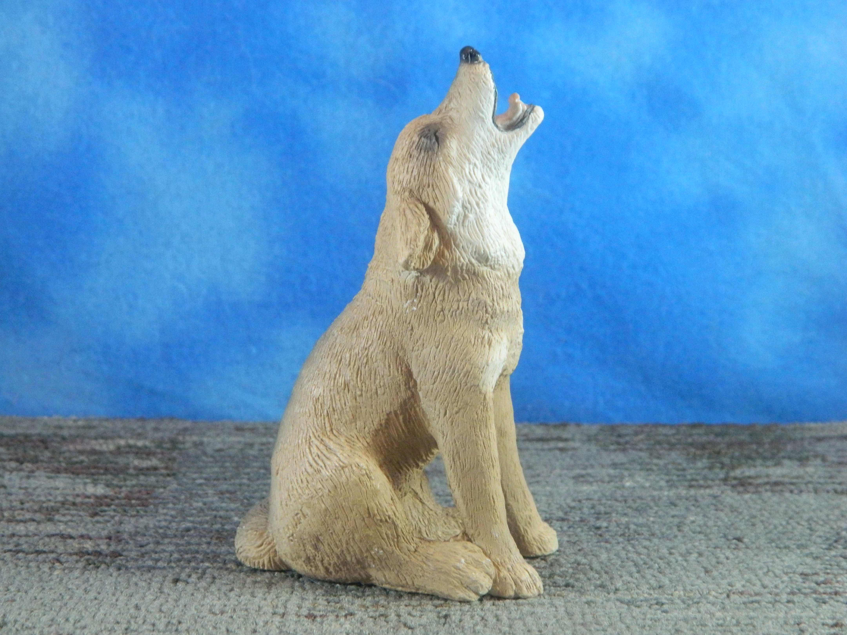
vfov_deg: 25.7
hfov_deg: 33.8
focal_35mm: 57
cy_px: 318
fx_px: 1395
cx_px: 424
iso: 400
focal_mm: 10.2
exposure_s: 1/25
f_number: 3.8
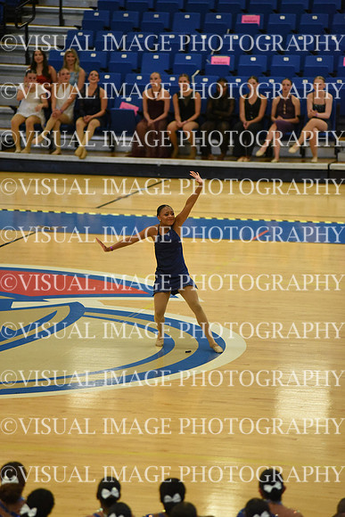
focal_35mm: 200
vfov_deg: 10.3
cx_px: 172
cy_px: 258
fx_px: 2873
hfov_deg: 6.9
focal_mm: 200
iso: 8000
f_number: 2.8
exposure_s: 1/1000
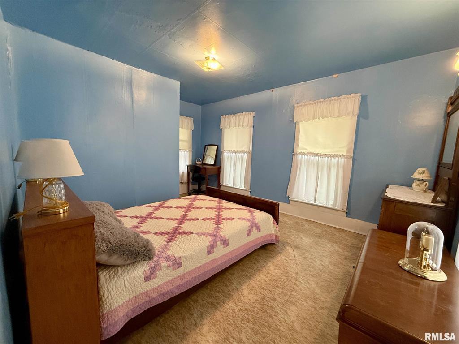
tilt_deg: -6.3
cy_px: 172
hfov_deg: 102.1
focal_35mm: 14
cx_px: 230
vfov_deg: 85.7
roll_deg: -1.7
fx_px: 186
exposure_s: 1/60
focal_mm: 2.22
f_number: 2.2
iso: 400
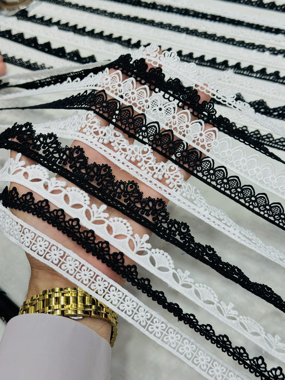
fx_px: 527
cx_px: 142
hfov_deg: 30.3
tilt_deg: -49.7
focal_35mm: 48
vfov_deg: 39.7
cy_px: 190
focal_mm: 6.86
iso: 64
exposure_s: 1/452
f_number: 1.78
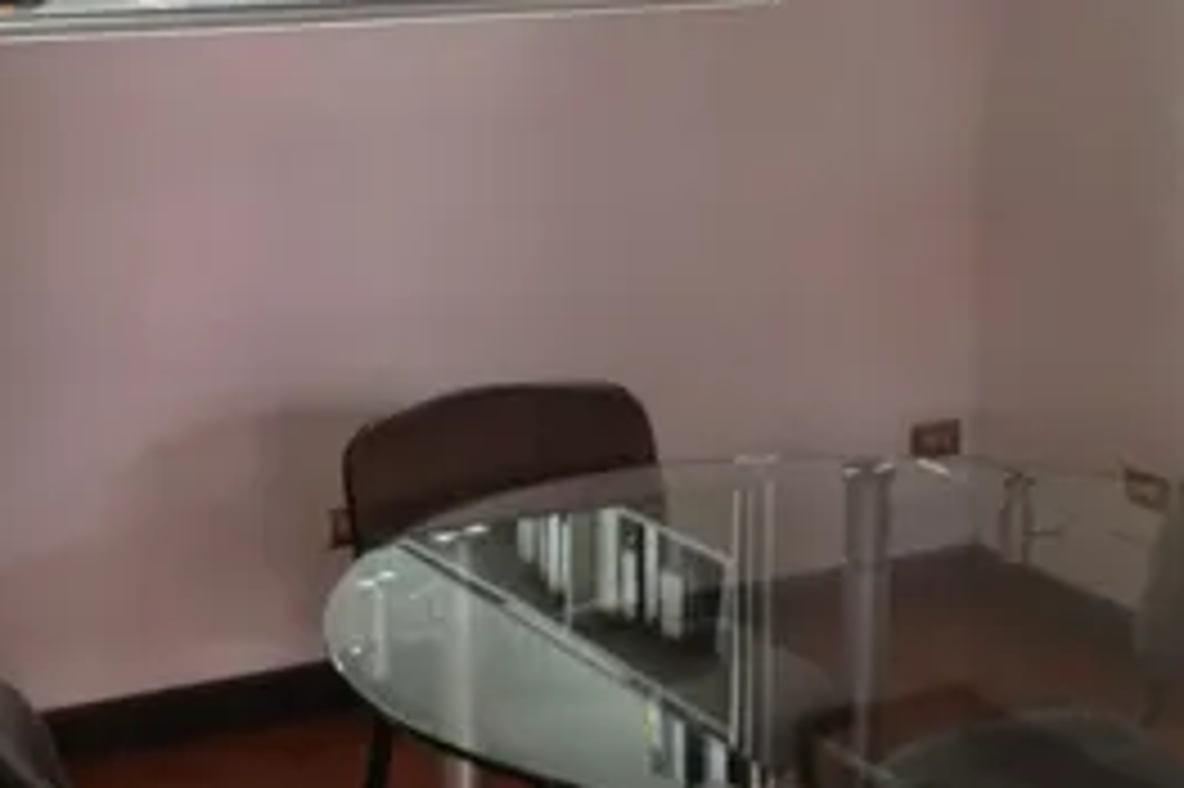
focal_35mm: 88
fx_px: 2892
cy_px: 266
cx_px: 615
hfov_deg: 23.1
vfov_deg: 15.5
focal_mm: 4.28
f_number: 2.4
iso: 125
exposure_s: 1/20
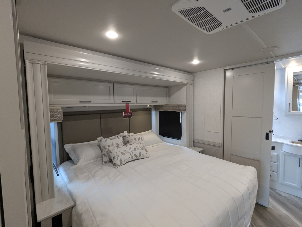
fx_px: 140
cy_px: 114
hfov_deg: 94.4
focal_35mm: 16
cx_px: 151
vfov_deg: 78.2
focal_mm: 2.35
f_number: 2.2
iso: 473
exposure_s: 1/109
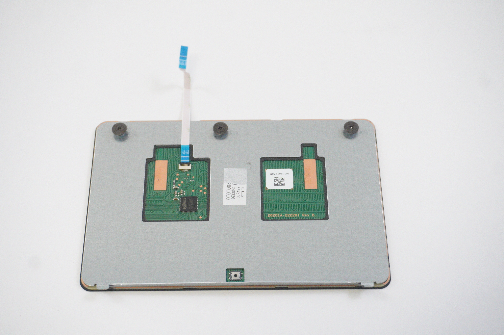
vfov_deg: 24.4
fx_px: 776
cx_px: 252
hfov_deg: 36.0
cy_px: 168
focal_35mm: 56
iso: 5000
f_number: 5.6
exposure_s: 1/250
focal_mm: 37
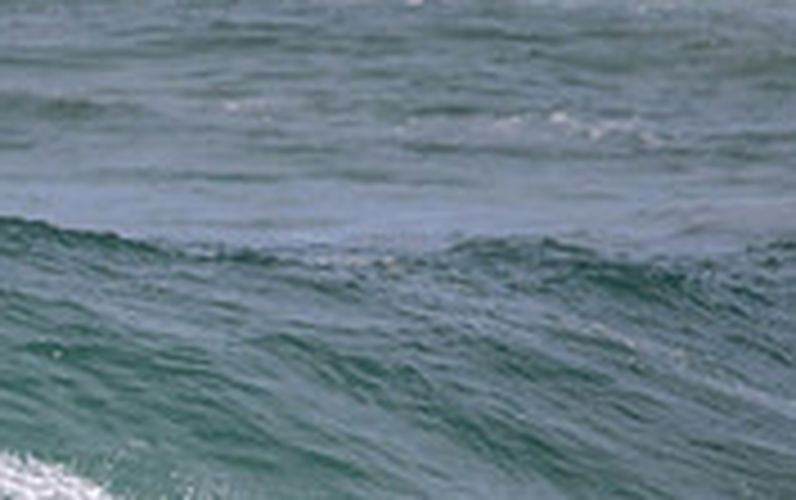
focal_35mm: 2667
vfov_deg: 0.5
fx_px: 57912
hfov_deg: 0.8
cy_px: 849
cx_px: -72
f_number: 11
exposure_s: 1/2000
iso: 720
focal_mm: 800
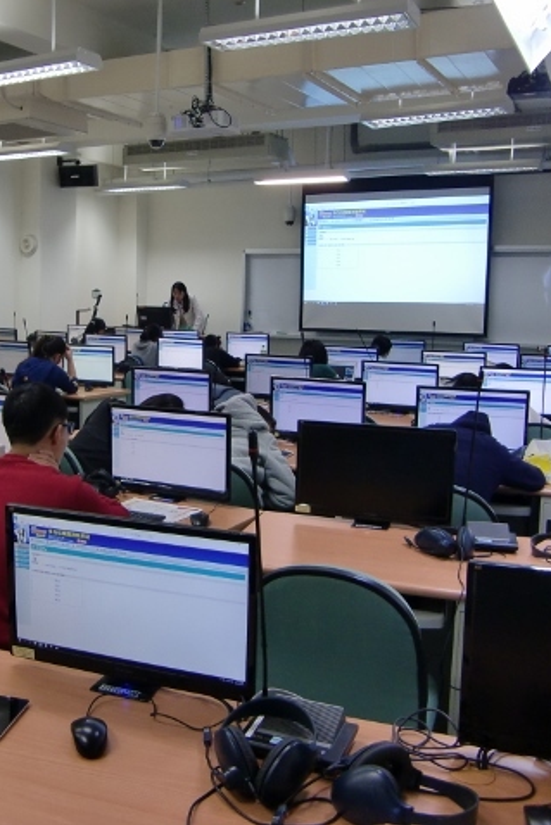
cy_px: 412
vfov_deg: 49.5
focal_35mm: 39
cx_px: 161
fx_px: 895
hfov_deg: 33.8
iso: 125
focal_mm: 4.9
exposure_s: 1/60
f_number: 2.6
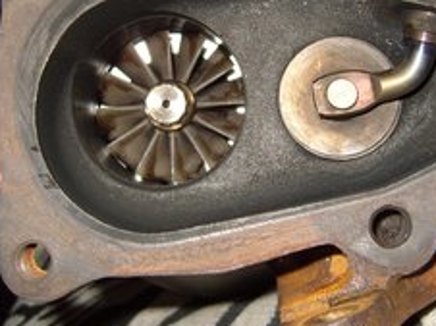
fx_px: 780
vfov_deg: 23.5
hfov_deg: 31.2
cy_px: 104
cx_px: 247
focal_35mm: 62
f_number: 2.8
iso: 100
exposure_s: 1/30
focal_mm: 7.4
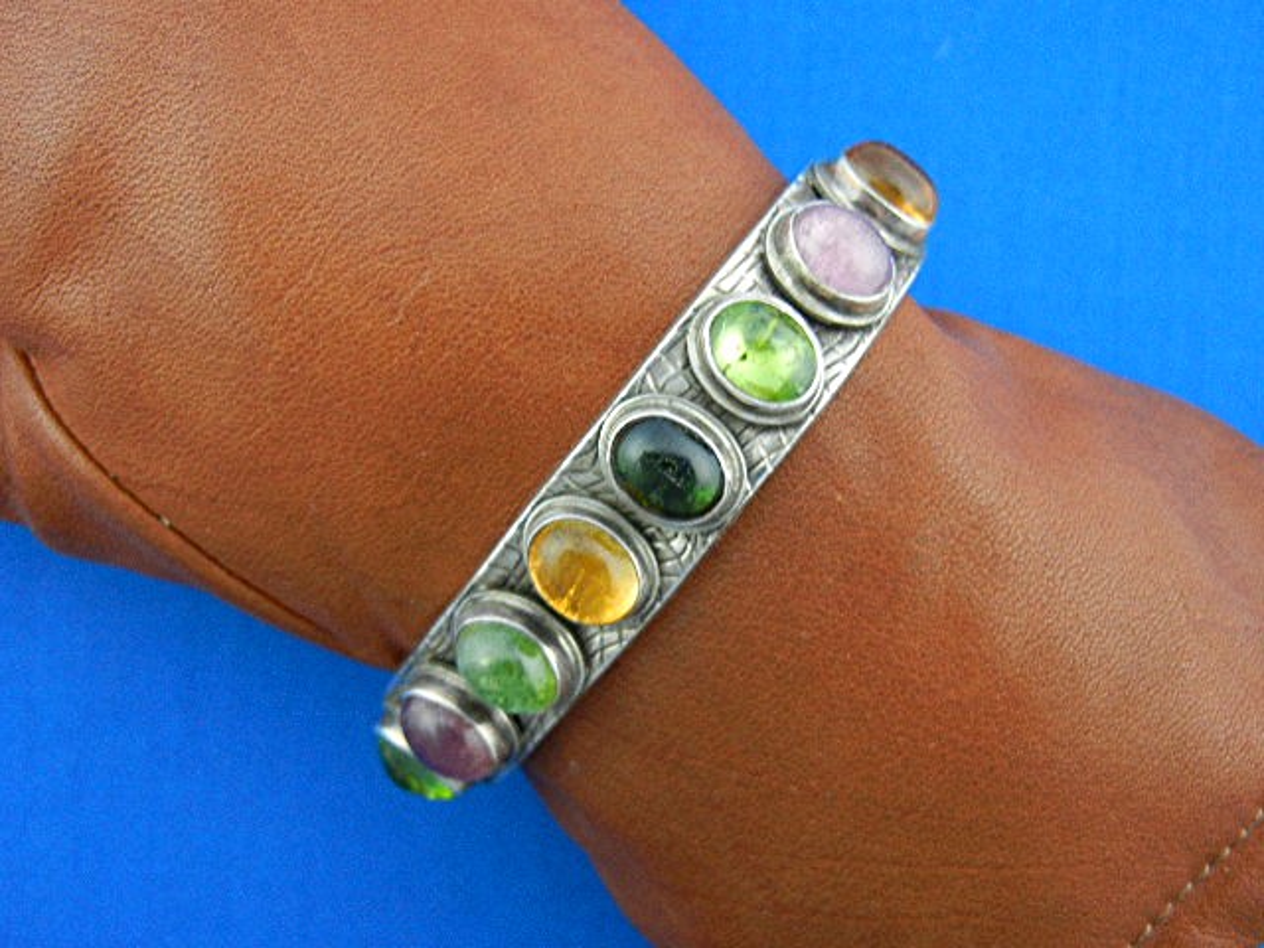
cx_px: 632
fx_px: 1899
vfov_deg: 28.0
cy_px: 474
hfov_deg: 36.8
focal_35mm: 52
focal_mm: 9.3
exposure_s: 1/2.8
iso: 200
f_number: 3.9
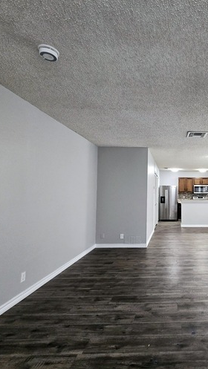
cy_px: 184
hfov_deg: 52.8
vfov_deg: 89.5
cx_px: 179
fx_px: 186
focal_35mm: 19
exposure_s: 1/60.2
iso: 200
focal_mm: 2.2
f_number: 2.2
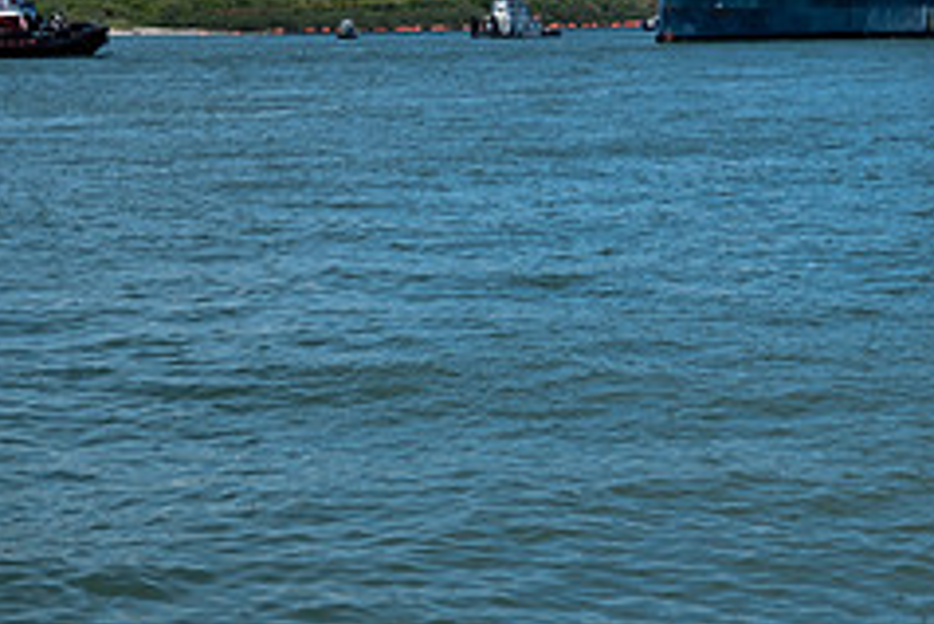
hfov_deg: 22.5
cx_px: 651
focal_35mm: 90
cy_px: 2
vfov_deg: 15.0
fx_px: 2336
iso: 160
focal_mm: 24.7
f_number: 4
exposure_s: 1/2400
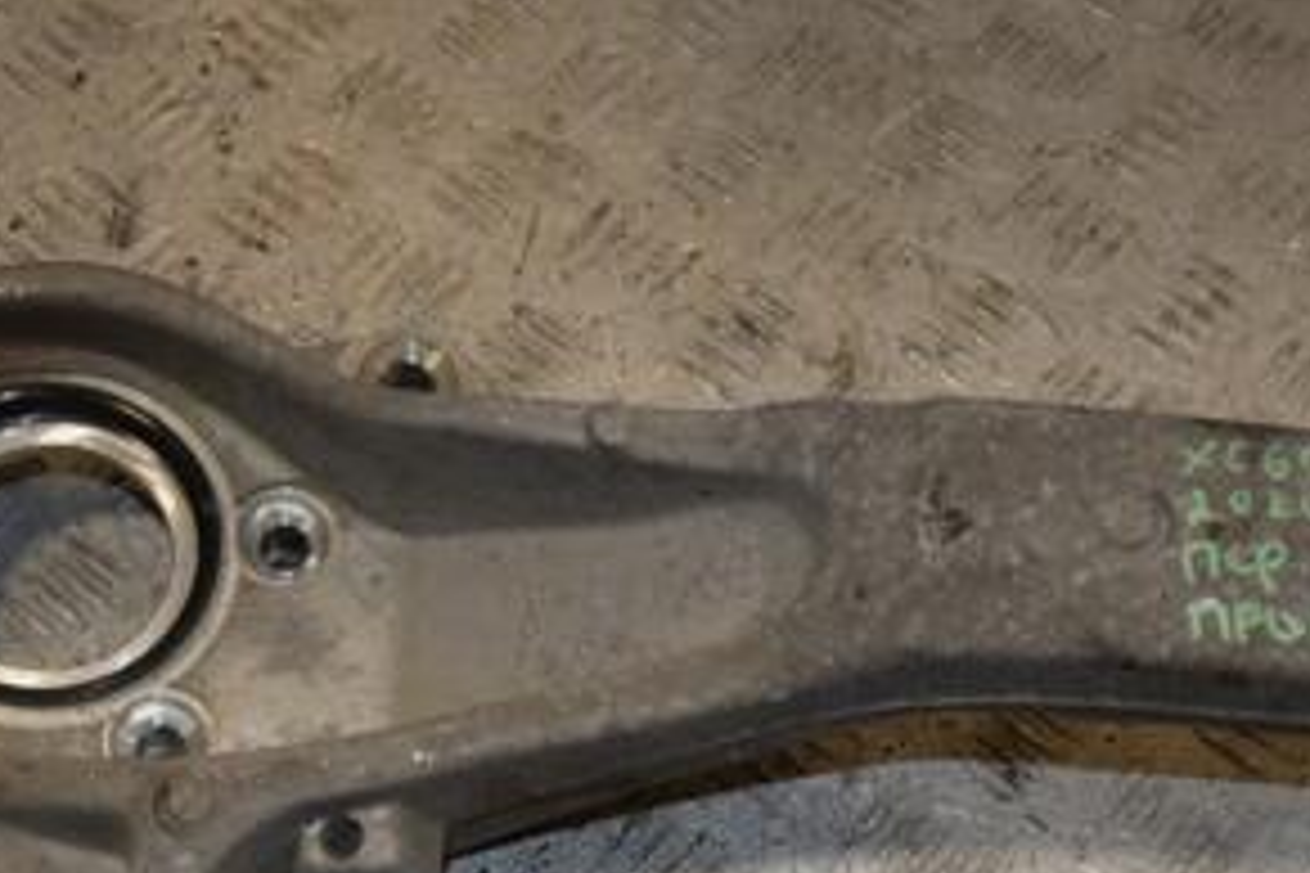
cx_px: 743
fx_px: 2474
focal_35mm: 68
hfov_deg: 29.6
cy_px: 742
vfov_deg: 19.7
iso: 800
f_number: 11
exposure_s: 1/200
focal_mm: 22
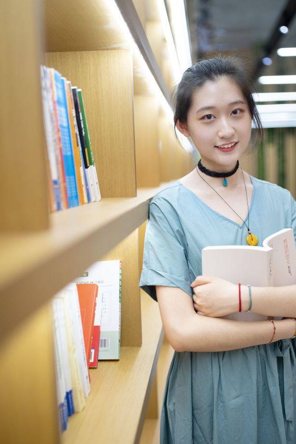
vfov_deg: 42.7
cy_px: 229
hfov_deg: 29.2
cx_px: 181
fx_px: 567
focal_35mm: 46
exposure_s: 1/250
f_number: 1.4
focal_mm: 35
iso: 160
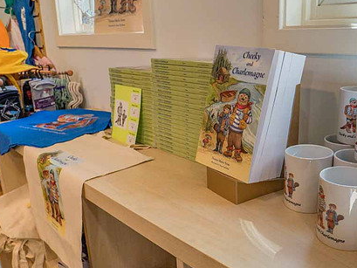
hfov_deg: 52.8
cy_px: 144
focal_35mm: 34
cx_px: 242
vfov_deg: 41.8
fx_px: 351
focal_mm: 12
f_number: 4.5
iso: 1600
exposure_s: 1/250
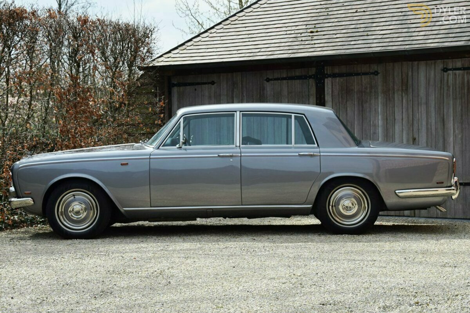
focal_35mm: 52
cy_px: 156
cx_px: 235
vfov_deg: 25.8
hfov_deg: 37.9
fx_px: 685
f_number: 6.3
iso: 100
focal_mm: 35
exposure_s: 1/160
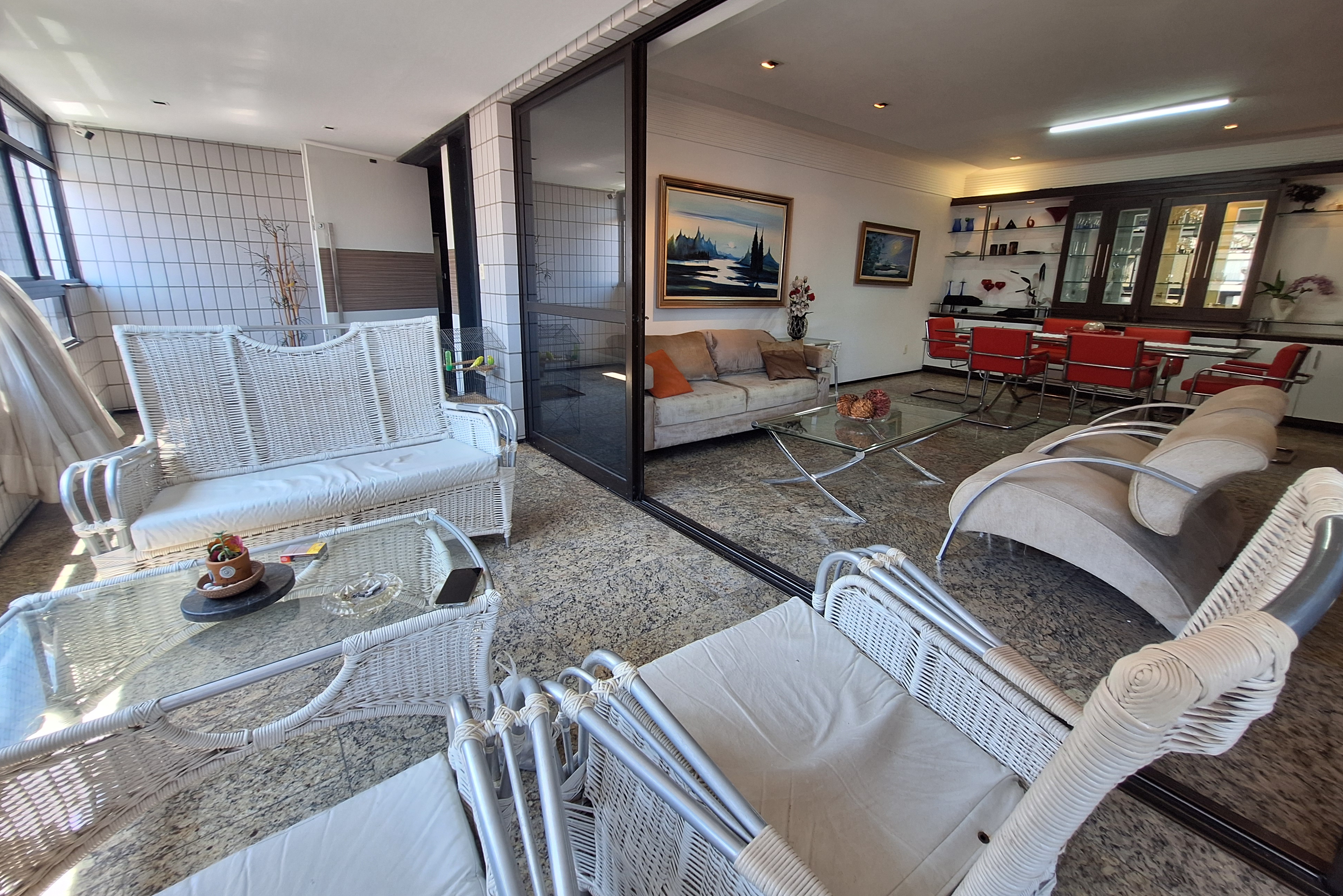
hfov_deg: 104.3
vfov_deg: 81.0
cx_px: 665
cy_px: 408
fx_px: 522
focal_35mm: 14
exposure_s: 1/40
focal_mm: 1.74
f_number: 2.2
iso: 50
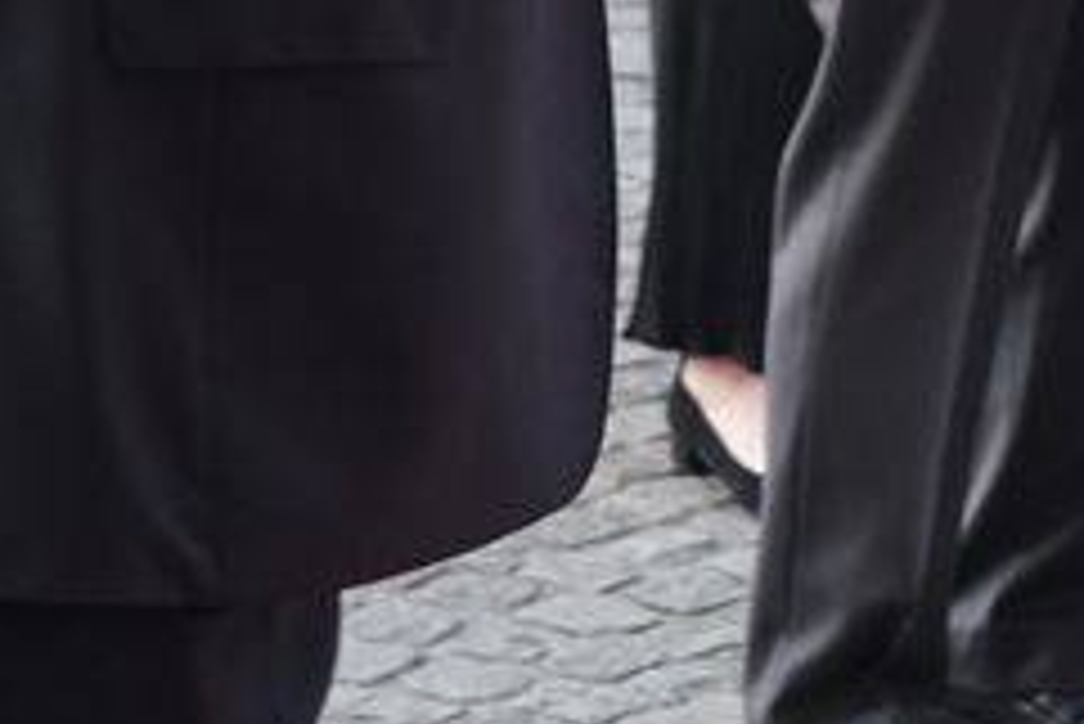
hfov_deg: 10.0
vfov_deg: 6.6
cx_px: 1241
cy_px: -688
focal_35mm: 204
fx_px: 6146
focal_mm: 41
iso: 1600
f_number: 5
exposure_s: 1/60
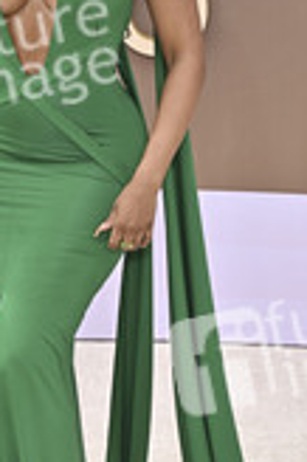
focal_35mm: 161
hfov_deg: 8.5
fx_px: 2064
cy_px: 208
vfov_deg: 12.8
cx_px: 56
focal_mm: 66
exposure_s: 1/320
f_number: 11
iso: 400
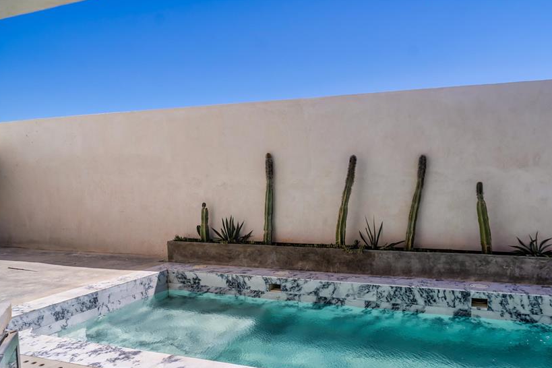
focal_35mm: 25
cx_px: 325
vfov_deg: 50.9
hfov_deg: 70.9
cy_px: 226
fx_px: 383
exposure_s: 1/2500
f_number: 5
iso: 100
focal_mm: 20
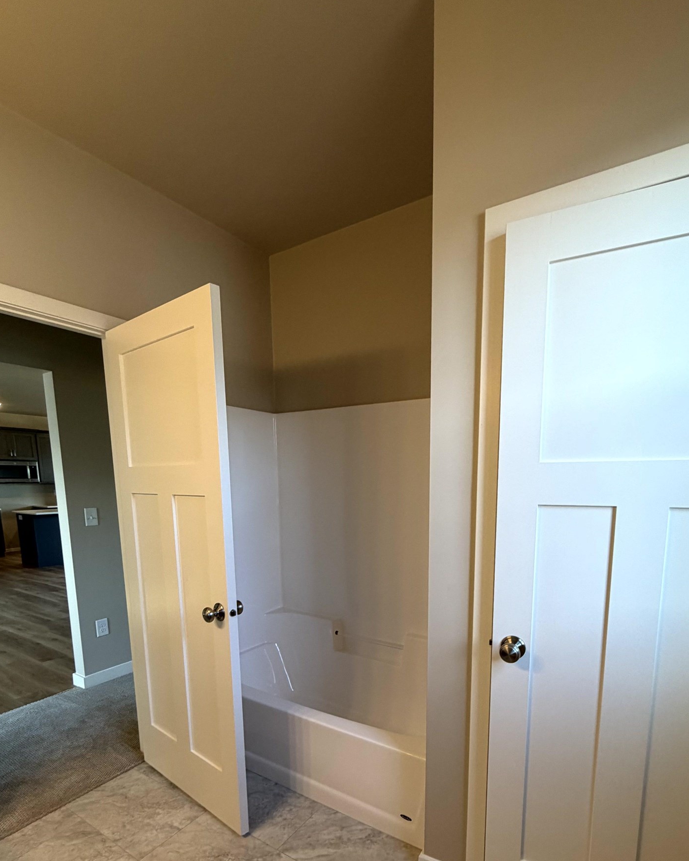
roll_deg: -0.2
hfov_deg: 73.6
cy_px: 555
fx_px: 459
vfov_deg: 84.1
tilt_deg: -7.8
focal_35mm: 18
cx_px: 381
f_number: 2.2
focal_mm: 2.22
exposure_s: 1/120
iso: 200
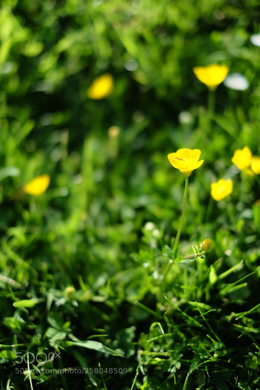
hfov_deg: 25.5
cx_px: 130
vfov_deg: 37.5
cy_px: 195
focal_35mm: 53
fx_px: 574
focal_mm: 35
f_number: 1.4
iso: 800
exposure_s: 1/8500
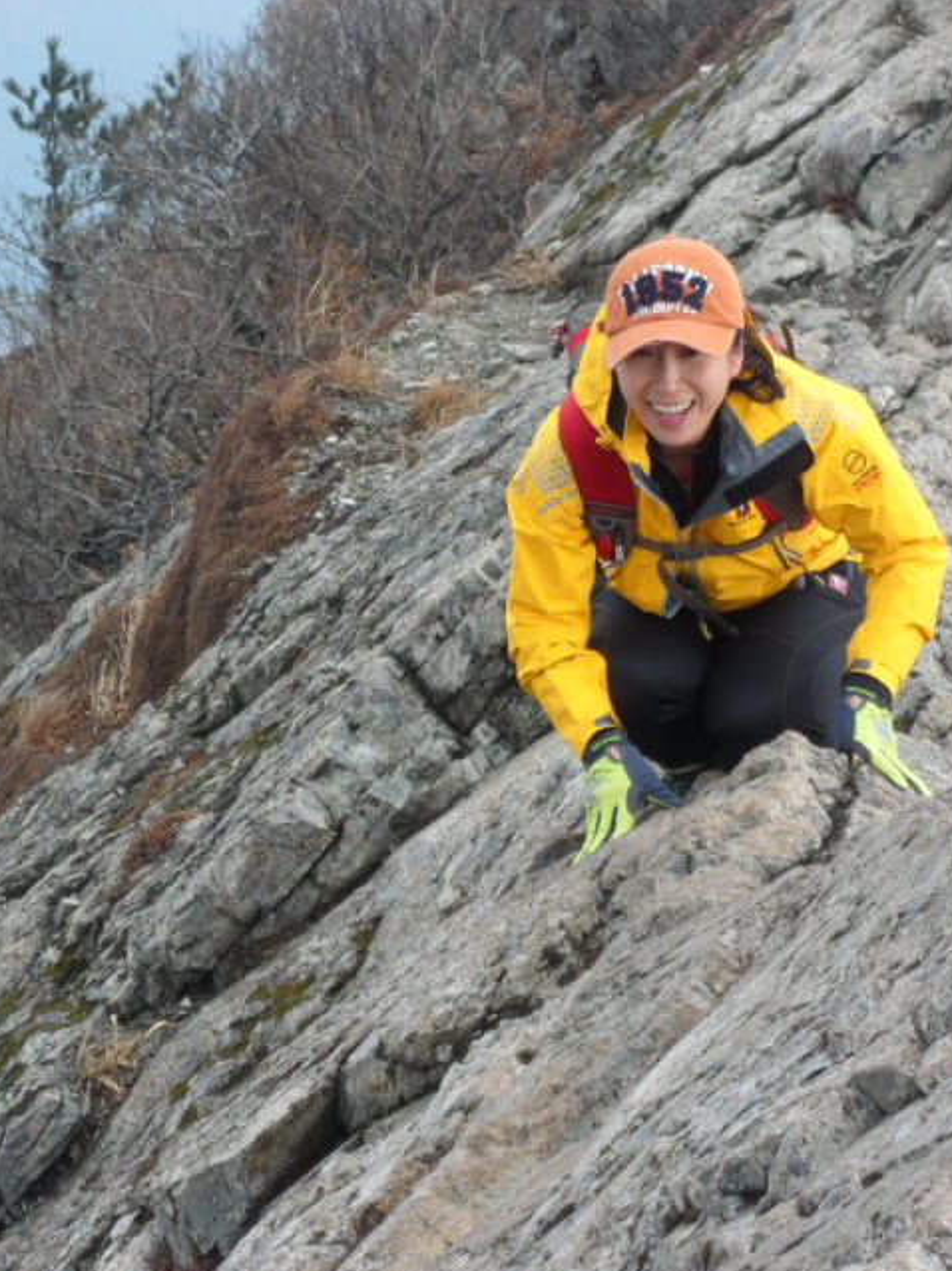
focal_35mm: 200
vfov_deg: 9.9
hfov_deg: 7.4
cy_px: 620
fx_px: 7339
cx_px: 708
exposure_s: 1/125
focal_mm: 24.5
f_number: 5.9
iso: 80
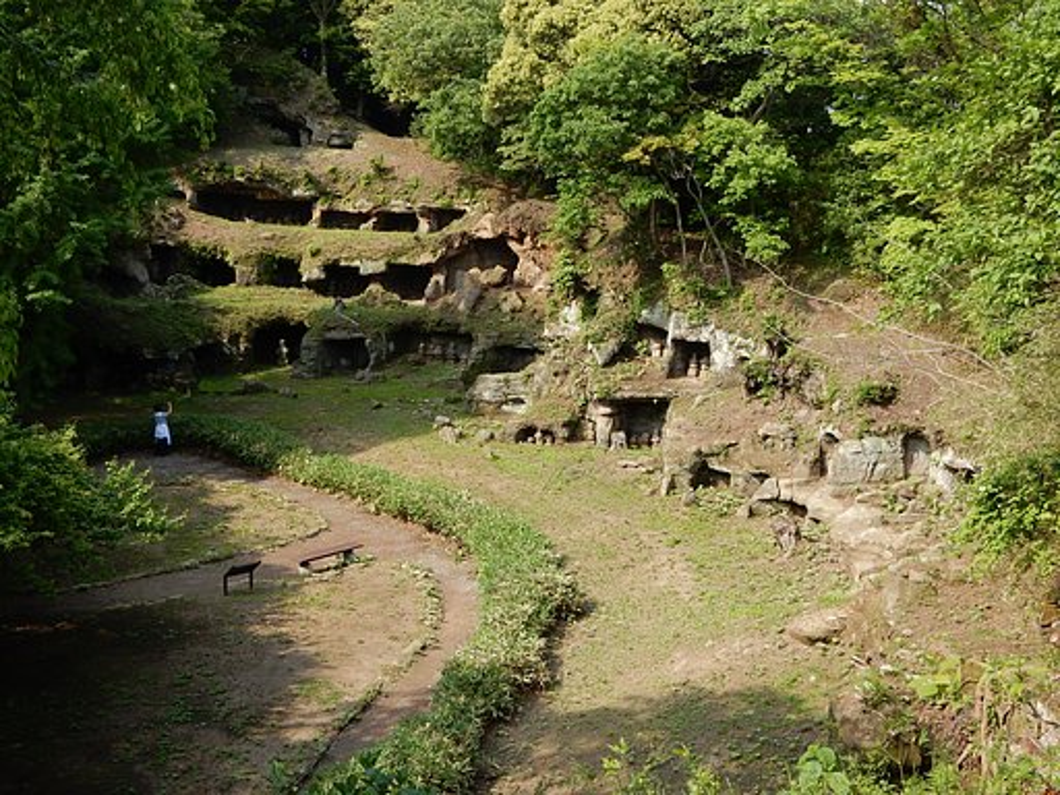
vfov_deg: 28.6
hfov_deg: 37.5
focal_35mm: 51
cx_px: 530
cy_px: 398
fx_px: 1562
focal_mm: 9
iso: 125
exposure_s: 1/400
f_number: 4.5
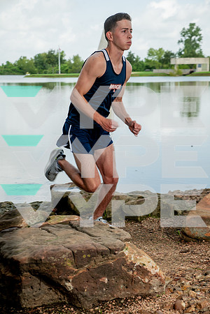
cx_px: 105
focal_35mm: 66
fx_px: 577
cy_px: 157
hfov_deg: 20.6
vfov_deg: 30.5
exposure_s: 1/250
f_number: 7.1
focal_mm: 66
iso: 100
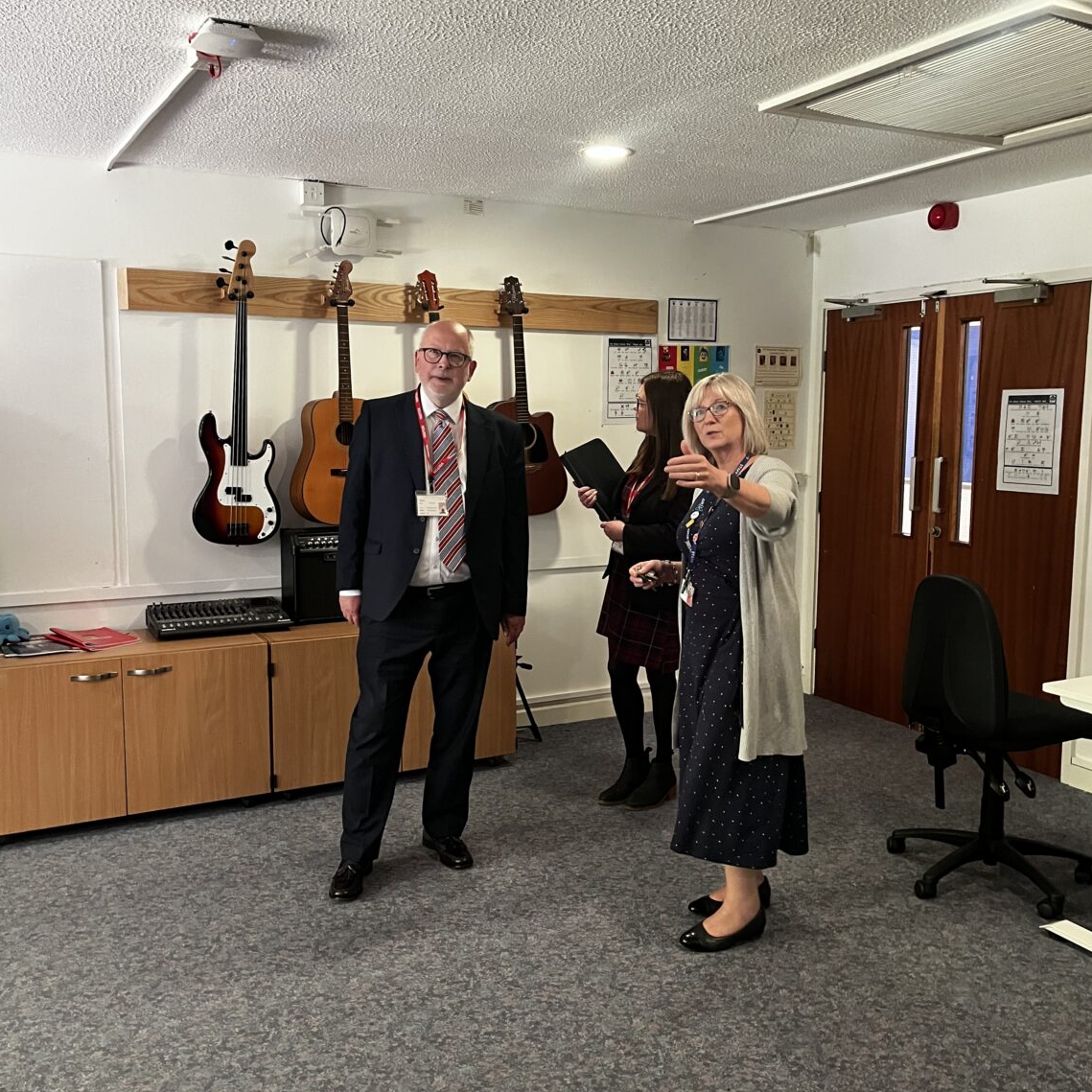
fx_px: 1106
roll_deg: +0.5
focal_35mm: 31
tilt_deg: -6.6
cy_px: 525
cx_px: 548
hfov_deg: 52.5
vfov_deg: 52.5
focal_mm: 5.1
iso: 400
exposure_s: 1/50
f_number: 1.6
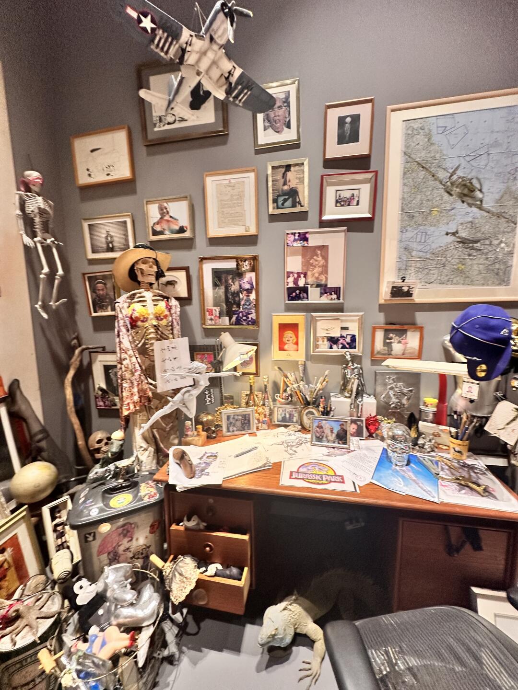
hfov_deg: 85.7
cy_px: 345
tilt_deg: -6.7
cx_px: 259
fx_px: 279
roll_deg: +0.1
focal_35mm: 14
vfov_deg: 102.1
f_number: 2.2
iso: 160
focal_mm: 2.22
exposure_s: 1/50
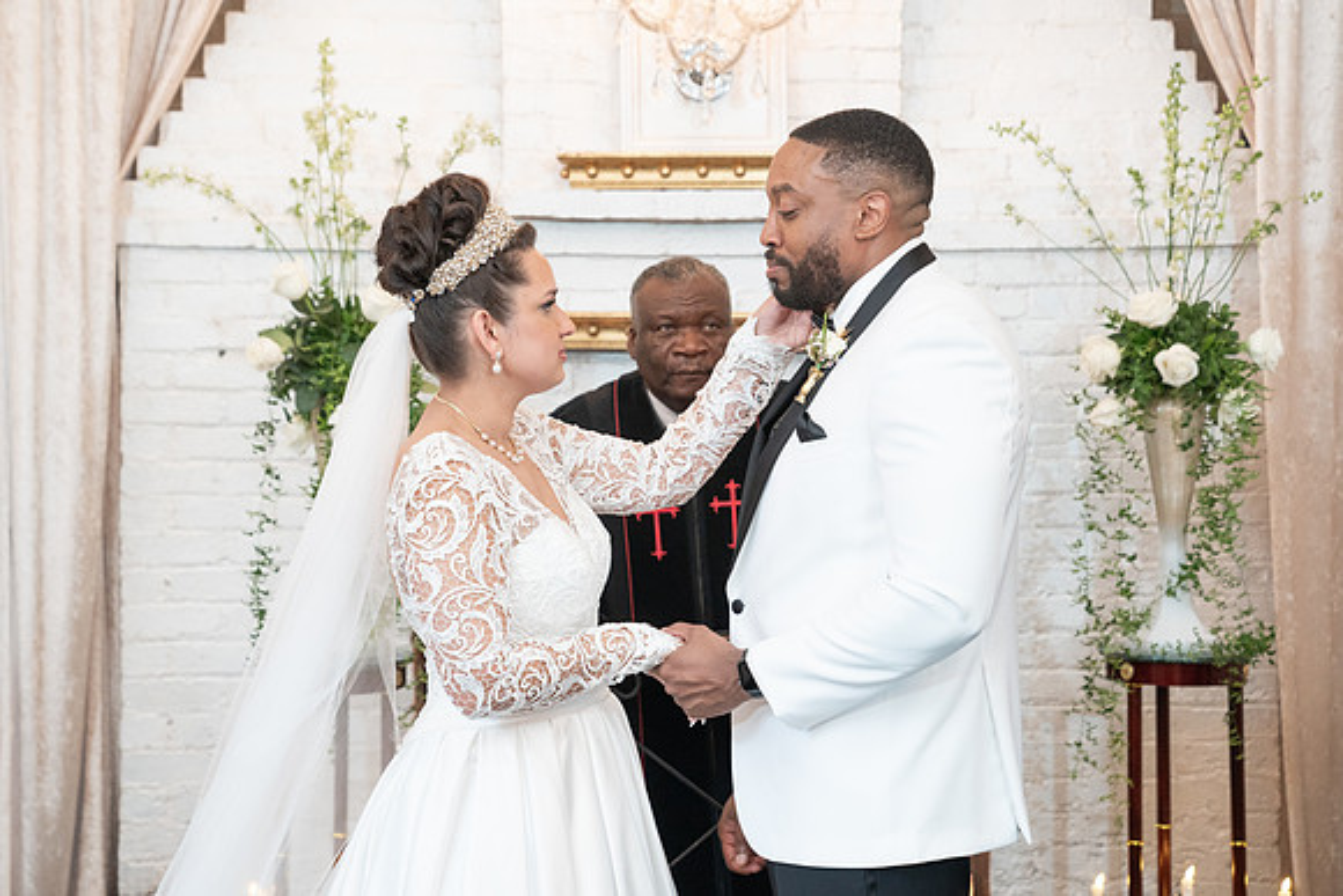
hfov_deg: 31.1
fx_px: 2416
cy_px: 437
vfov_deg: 21.0
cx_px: 684
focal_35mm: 65
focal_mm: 62
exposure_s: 1/100
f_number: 4
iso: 2000
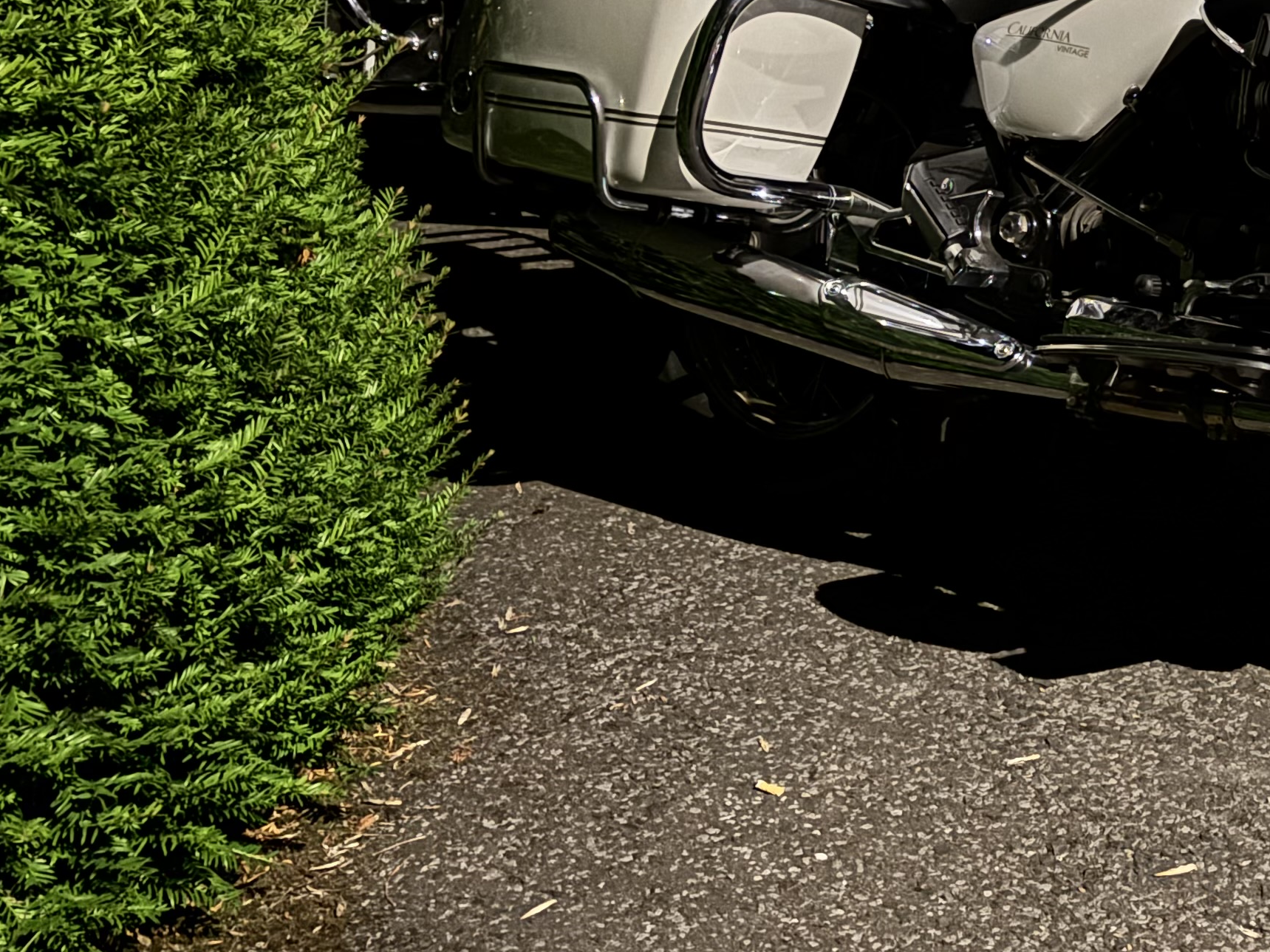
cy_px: 296
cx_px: 1275
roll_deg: +2.9
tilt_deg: -17.1
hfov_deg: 29.5
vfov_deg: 23.9
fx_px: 2238
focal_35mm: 61
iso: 800
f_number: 1.6
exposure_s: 1/9
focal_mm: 5.96
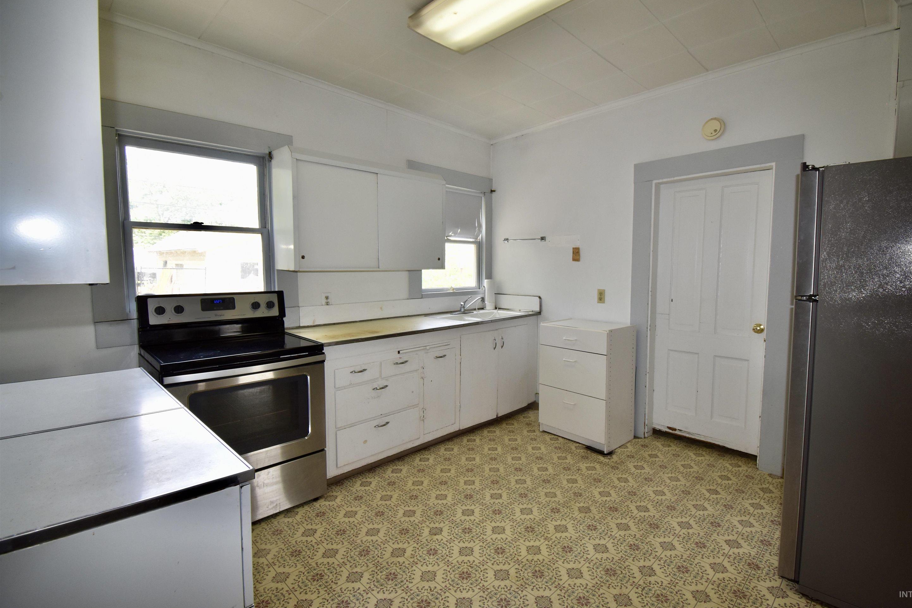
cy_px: 303
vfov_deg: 73.7
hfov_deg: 96.6
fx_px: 405
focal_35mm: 16
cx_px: 486
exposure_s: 1/125
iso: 400
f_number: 5.6
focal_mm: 10
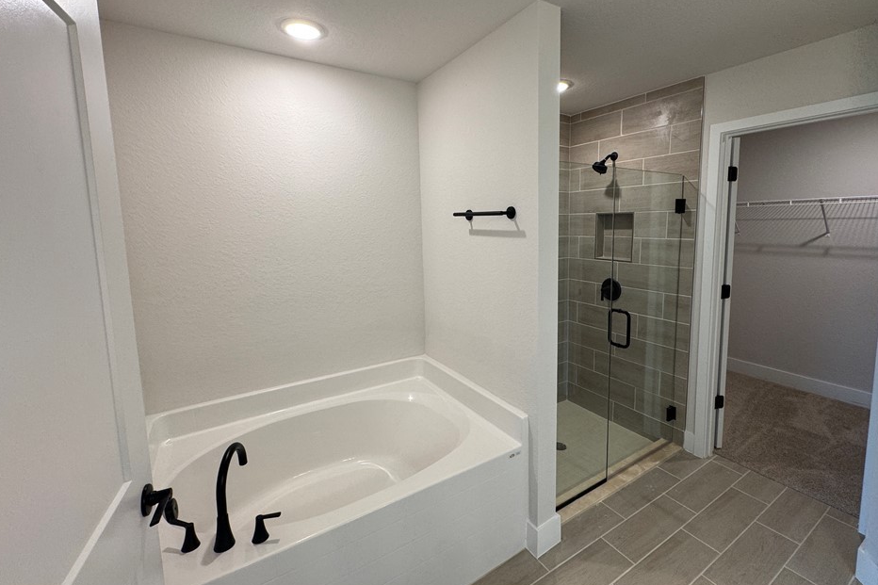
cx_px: 461
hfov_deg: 96.7
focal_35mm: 16
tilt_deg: -4.8
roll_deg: +0.5
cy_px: 267
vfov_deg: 73.6
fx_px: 390
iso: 125
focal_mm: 2.22
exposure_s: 1/120
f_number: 2.2
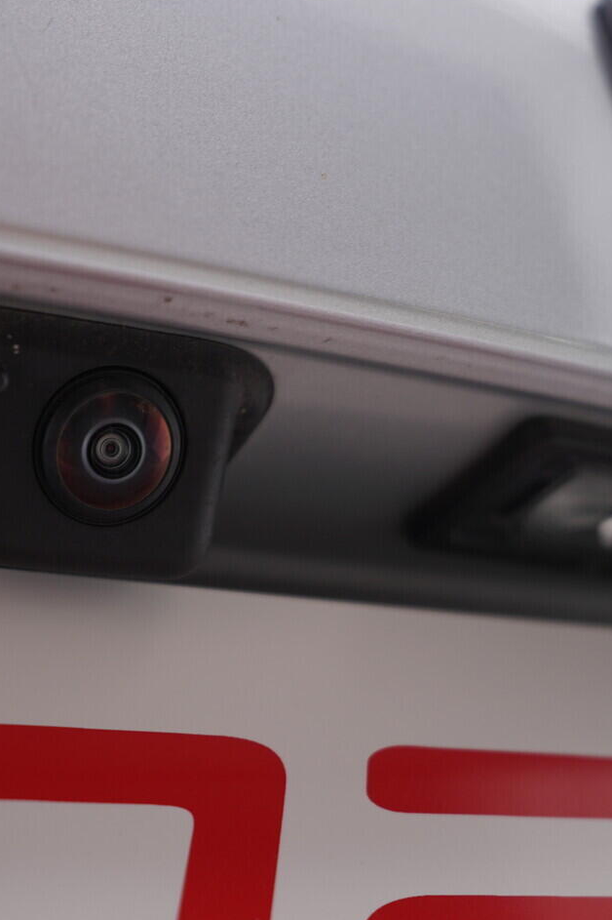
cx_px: 181
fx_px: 1403
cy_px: 461
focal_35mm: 55
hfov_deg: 24.4
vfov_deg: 36.3
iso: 125
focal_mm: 24
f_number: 3.2
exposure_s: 1/50
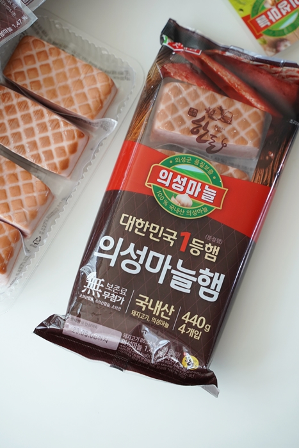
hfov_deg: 20.3
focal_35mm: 67
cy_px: 224
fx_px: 834
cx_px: 150
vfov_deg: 30.1
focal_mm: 67
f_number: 4
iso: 2000
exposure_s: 1/125
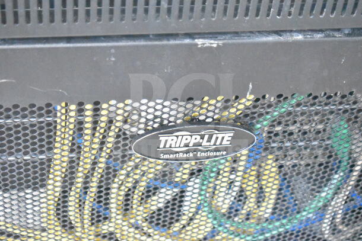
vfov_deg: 16.6
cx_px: 181
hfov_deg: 24.6
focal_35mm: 82
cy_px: 120
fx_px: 830
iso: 25600
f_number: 5.6
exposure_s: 1/100
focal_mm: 55
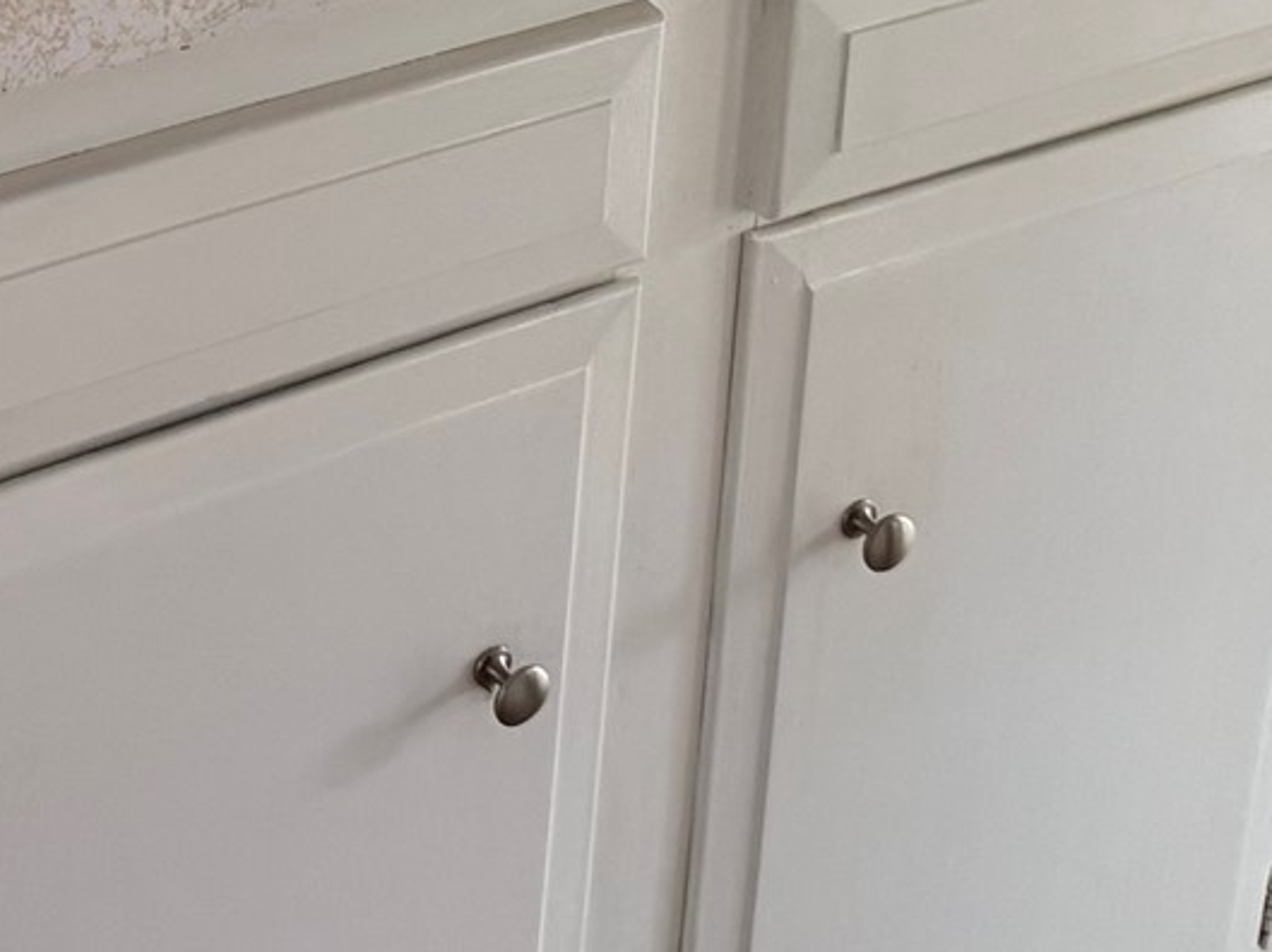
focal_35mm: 93
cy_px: -505
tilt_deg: -19.3
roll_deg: -1.7
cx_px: 137
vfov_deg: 14.7
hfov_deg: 20.7
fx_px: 3415
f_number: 1.78
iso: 400
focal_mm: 6.76
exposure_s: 1/60
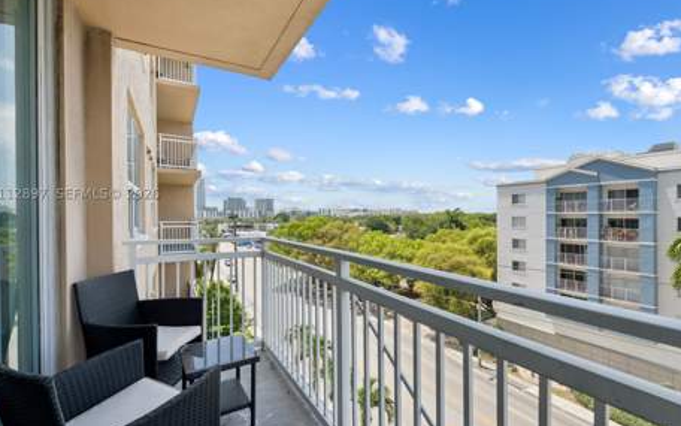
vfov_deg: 74.6
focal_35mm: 15
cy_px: 192
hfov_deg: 101.4
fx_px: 278
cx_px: 326
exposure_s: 1/250
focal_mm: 14
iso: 250
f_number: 7.1
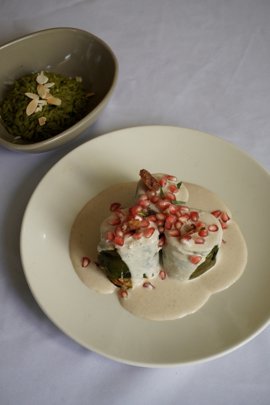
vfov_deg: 27.0
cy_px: 202
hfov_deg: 18.2
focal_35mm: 75
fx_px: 844
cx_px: 135
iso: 800
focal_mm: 50
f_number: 5.6
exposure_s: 1/80
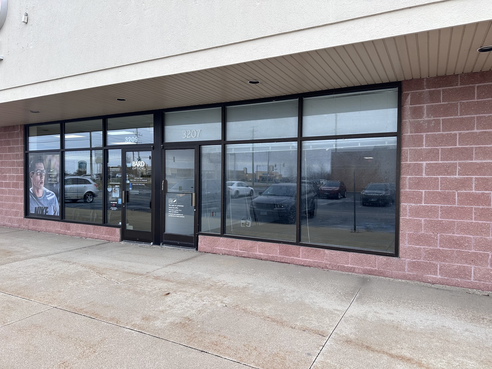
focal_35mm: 24
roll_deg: -0.8
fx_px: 341
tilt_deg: -1.8
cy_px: 184
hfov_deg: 71.6
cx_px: 246
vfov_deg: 56.8
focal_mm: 6.86
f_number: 1.78
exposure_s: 1/709
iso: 80
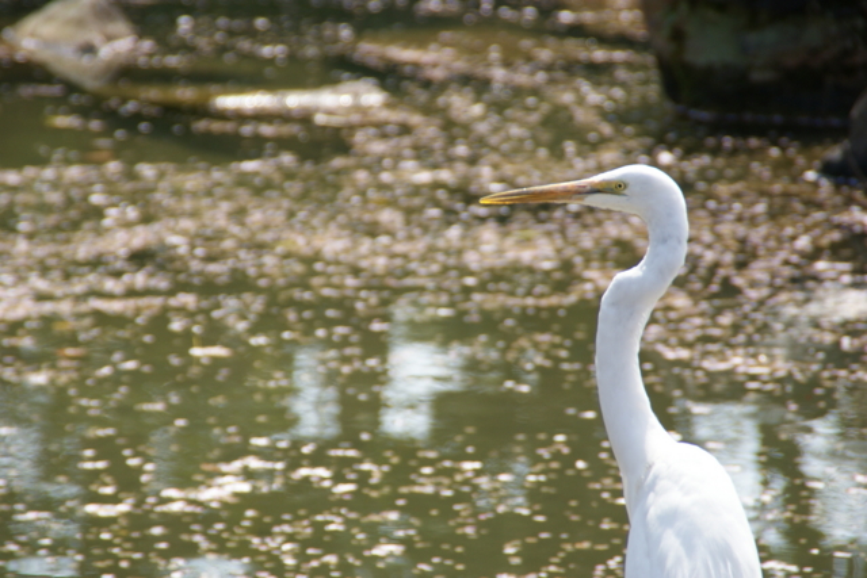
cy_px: 289
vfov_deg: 4.6
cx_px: 434
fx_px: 7226
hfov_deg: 6.9
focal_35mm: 300
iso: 160
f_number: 6.3
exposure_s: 1/320
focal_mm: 200
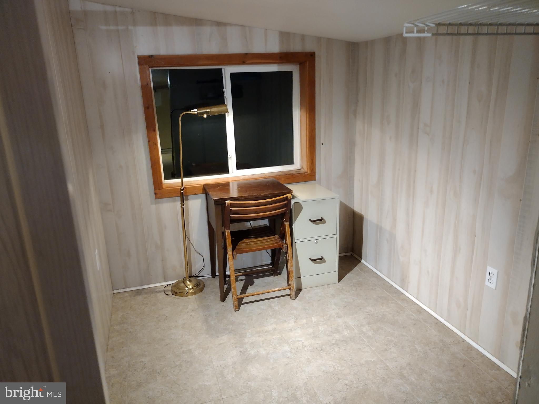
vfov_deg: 51.4
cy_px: 202
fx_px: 420
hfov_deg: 65.3
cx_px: 270
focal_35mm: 27
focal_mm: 4.71
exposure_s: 1/30
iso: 791
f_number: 1.7
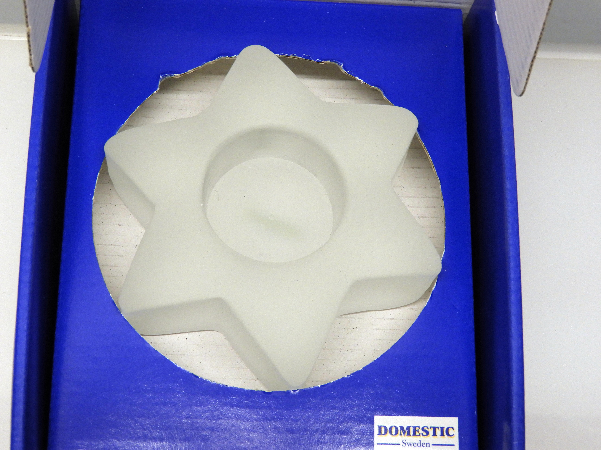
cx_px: 300
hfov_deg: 27.8
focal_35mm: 70
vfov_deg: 21.0
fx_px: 1215
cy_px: 225
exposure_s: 1/30
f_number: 4.5
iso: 220
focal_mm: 12.5
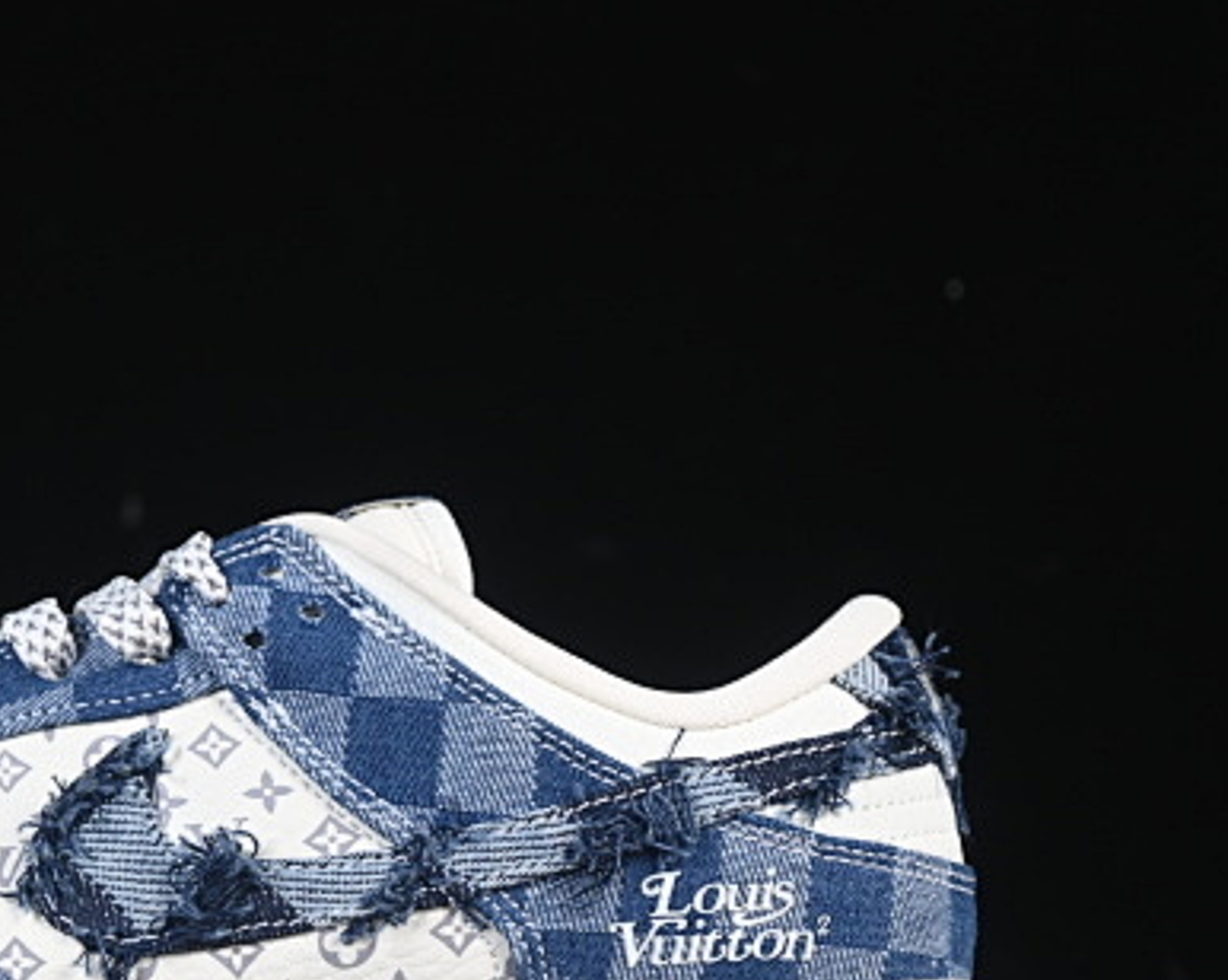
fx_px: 5301
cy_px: 660
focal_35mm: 146
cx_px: 124
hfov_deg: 13.1
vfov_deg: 10.6
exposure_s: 1/60
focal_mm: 50
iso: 160
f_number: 7.1
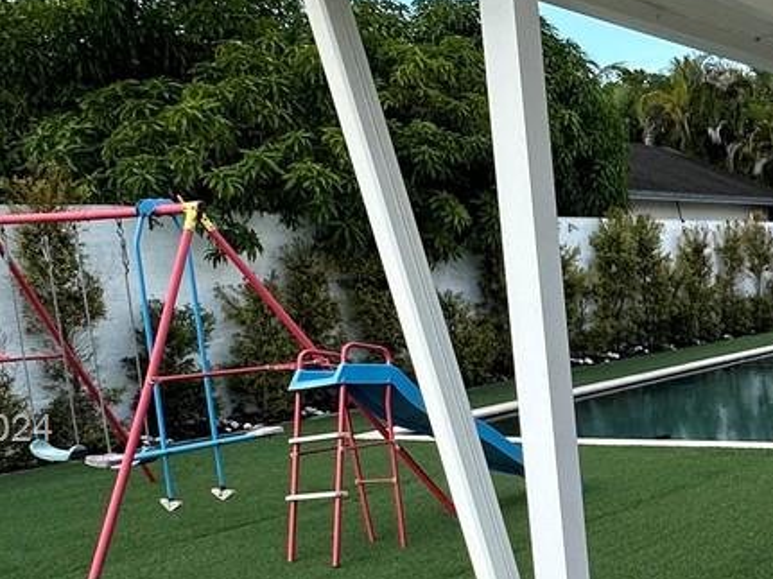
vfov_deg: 27.6
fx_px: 1161
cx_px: 915
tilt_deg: -10.8
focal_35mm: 52
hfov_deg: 31.3
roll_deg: +4.1
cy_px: 432
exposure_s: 1/572
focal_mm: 2.22
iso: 40
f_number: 2.2
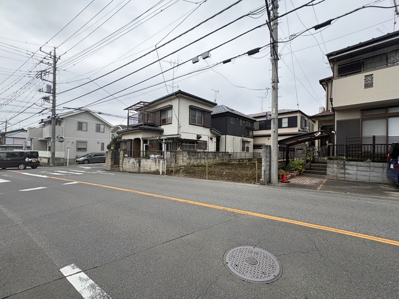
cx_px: 200
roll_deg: -1.1
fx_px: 161
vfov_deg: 85.7
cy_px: 150
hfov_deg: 102.1
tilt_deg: +0.5
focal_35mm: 14
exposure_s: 1/720
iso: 50
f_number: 2.2
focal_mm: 2.22
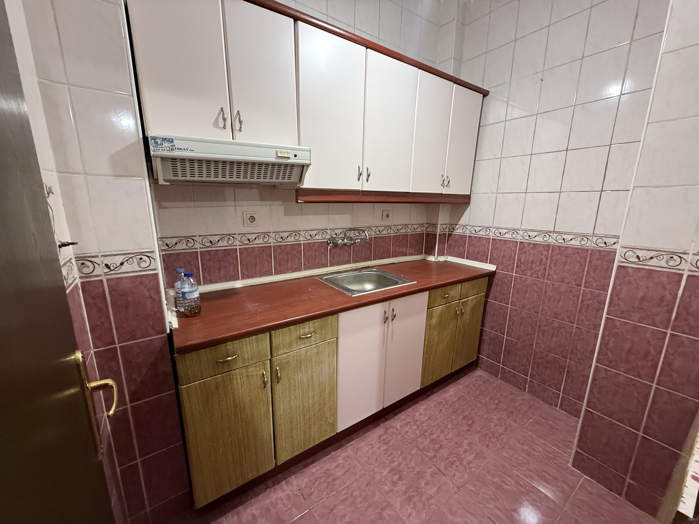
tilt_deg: -10.4
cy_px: 262
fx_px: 283
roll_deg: -1.0
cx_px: 350
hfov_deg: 102.1
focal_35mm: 14
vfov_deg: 85.7
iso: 640
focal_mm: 2.22
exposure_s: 1/50
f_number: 2.2
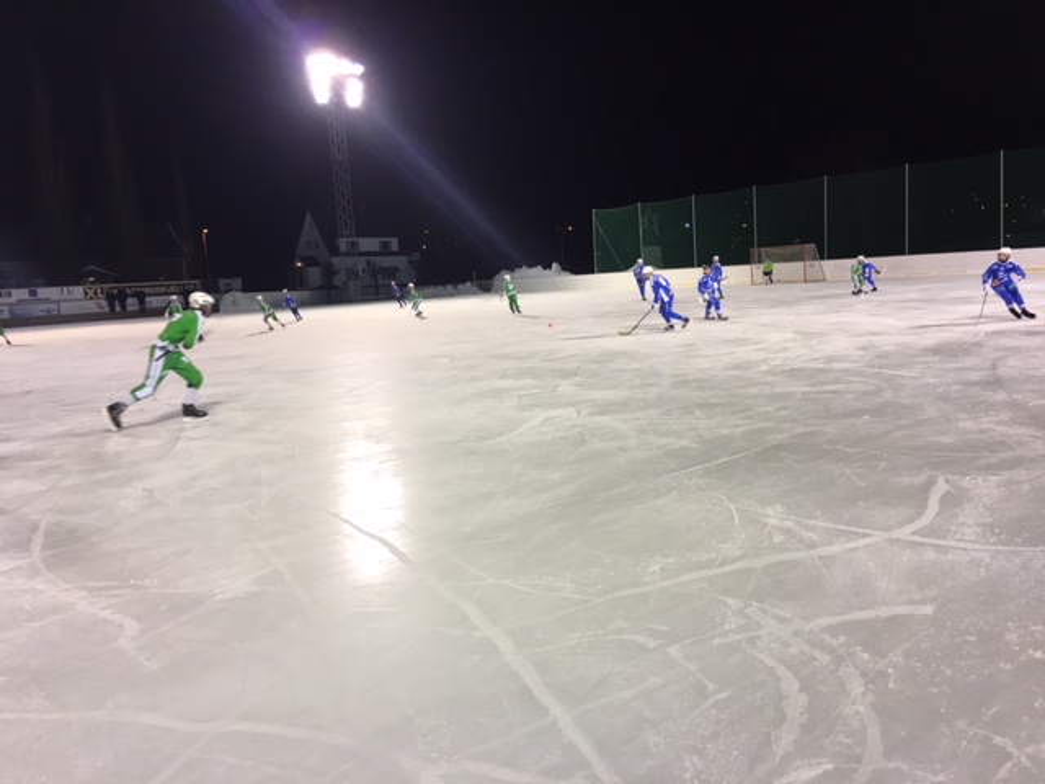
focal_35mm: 29
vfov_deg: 48.2
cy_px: 392
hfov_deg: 61.7
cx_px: 522
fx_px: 875
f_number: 2.2
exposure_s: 1/33
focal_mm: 4.15
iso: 40
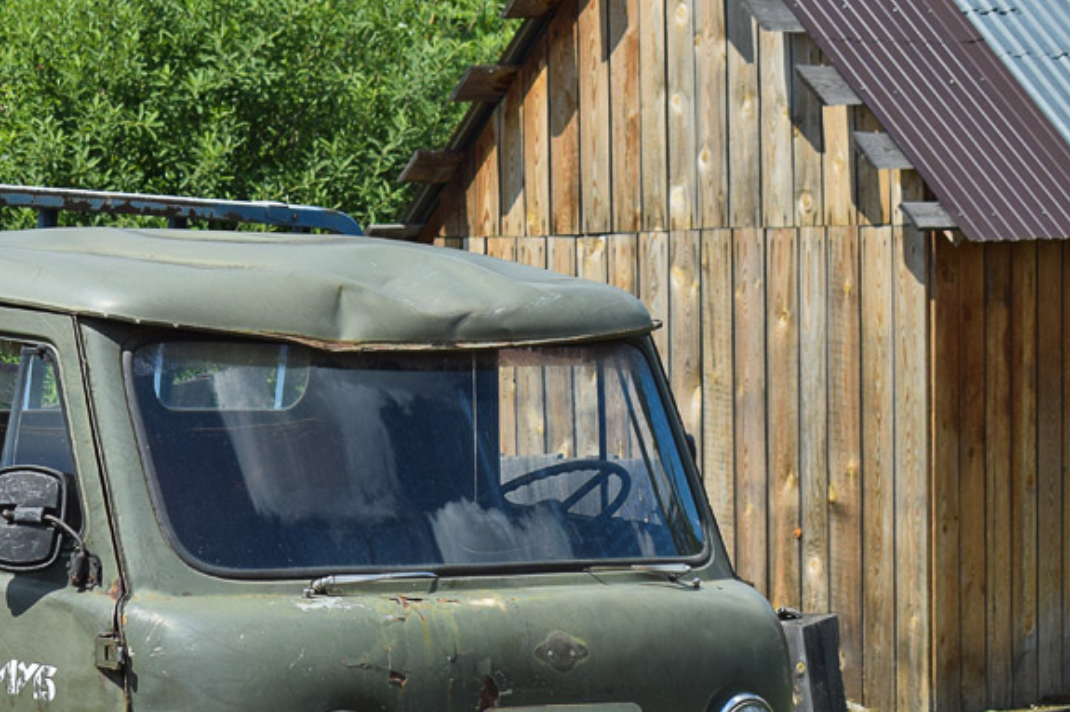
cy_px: 561
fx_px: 4279
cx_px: 61
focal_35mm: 144
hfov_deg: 14.1
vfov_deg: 9.5
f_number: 6.3
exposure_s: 1/1000
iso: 200
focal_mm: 46
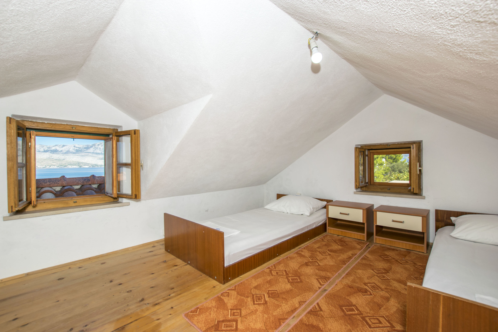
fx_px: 207
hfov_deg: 100.4
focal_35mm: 15
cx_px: 249
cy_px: 166
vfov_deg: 77.3
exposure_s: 1/160
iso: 100
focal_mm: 10
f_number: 8
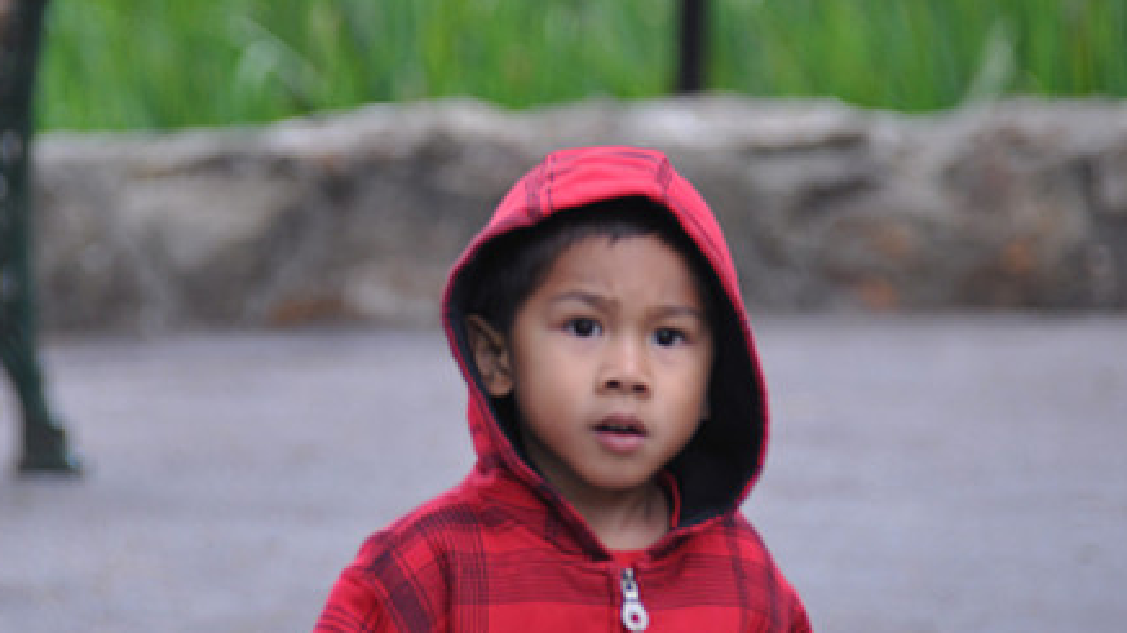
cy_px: 301
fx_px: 14968
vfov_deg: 2.4
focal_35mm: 501
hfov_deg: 4.3
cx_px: 463
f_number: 5.6
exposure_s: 1/200
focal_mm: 240
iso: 320
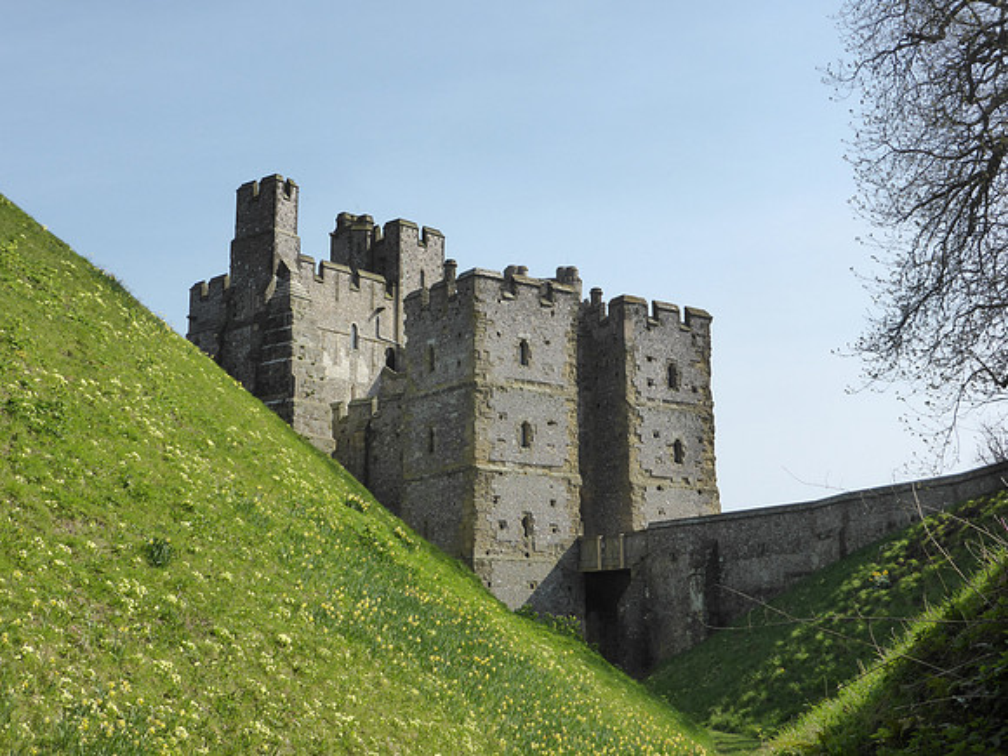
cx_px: 504
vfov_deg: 29.7
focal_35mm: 49
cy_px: 378
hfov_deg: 38.9
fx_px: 1427
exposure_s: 1/640
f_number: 5
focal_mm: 8.5
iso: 200
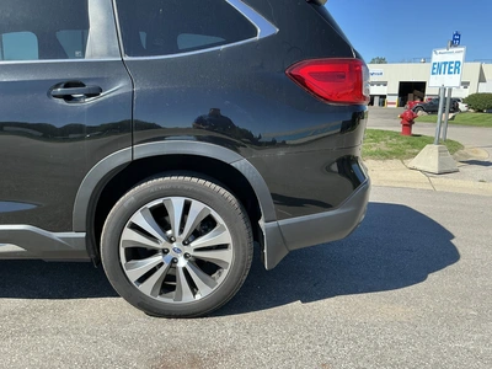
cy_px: 184
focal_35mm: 28
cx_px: 246
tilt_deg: -10.5
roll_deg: -0.7
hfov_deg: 63.4
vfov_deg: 49.7
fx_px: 398
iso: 25
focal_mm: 3
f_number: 1.8
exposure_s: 1/869
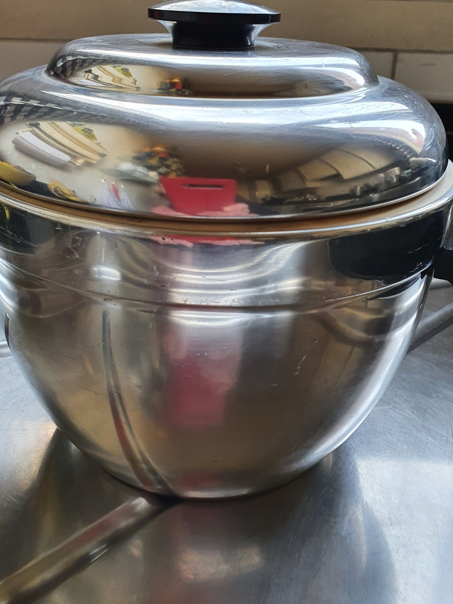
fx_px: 576
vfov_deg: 55.1
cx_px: 212
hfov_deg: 42.9
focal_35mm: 33
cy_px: 252
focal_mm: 4.32
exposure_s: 1/100
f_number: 2.4
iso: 160
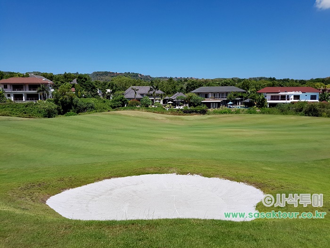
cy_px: 124
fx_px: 248
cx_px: 165
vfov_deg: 53.1
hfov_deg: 67.3
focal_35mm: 26
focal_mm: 4.2
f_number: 1.7
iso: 50
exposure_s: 1/3888
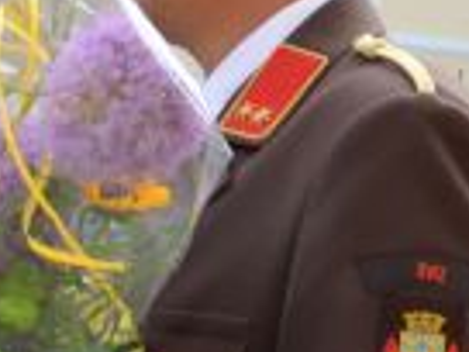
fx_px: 2236
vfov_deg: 9.0
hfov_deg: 11.3
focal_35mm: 165
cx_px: -314
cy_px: 314
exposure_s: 1/200
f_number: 7.1
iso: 200
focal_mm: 24
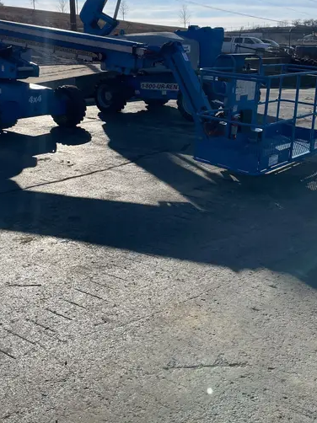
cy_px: 115
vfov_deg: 47.5
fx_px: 464
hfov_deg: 37.5
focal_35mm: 38
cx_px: 126
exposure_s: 1/7813
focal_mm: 4.2
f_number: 1.6
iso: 32
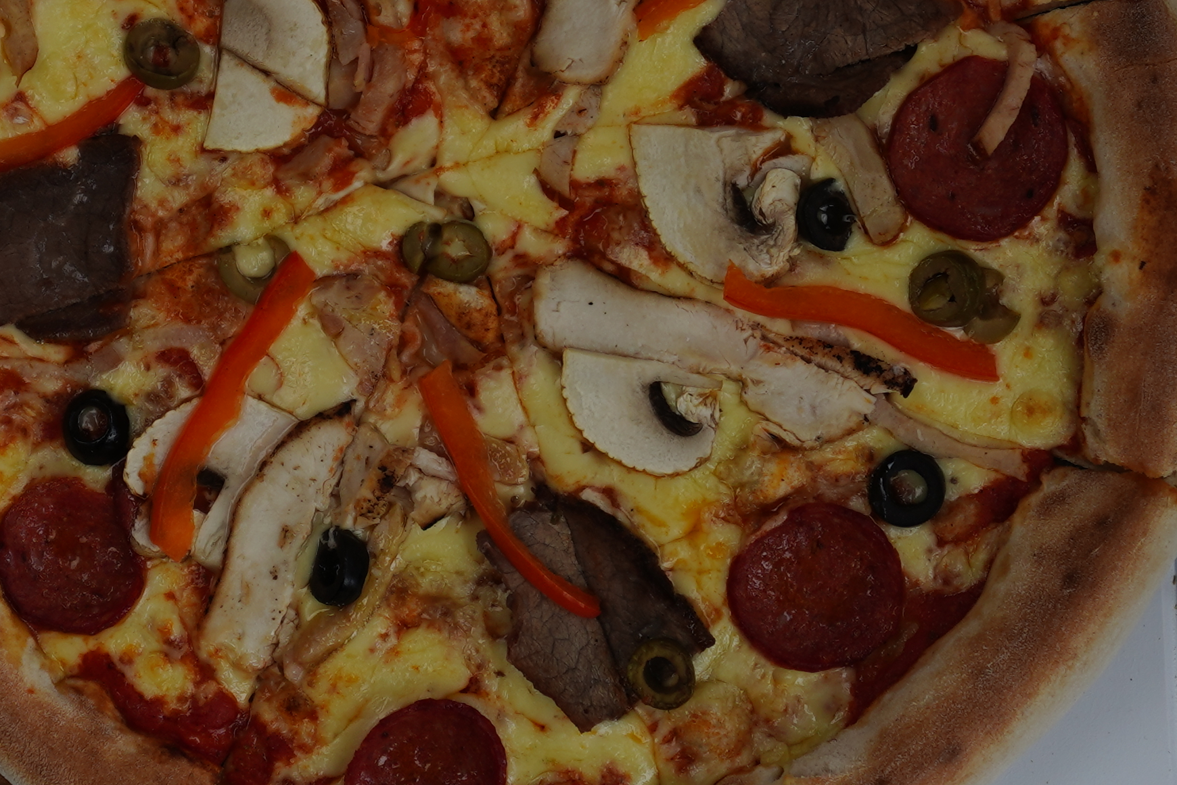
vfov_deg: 14.3
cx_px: 463
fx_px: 3106
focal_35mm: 95
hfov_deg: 21.4
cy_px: 135
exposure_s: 1/250
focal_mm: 28
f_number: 2.8
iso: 125
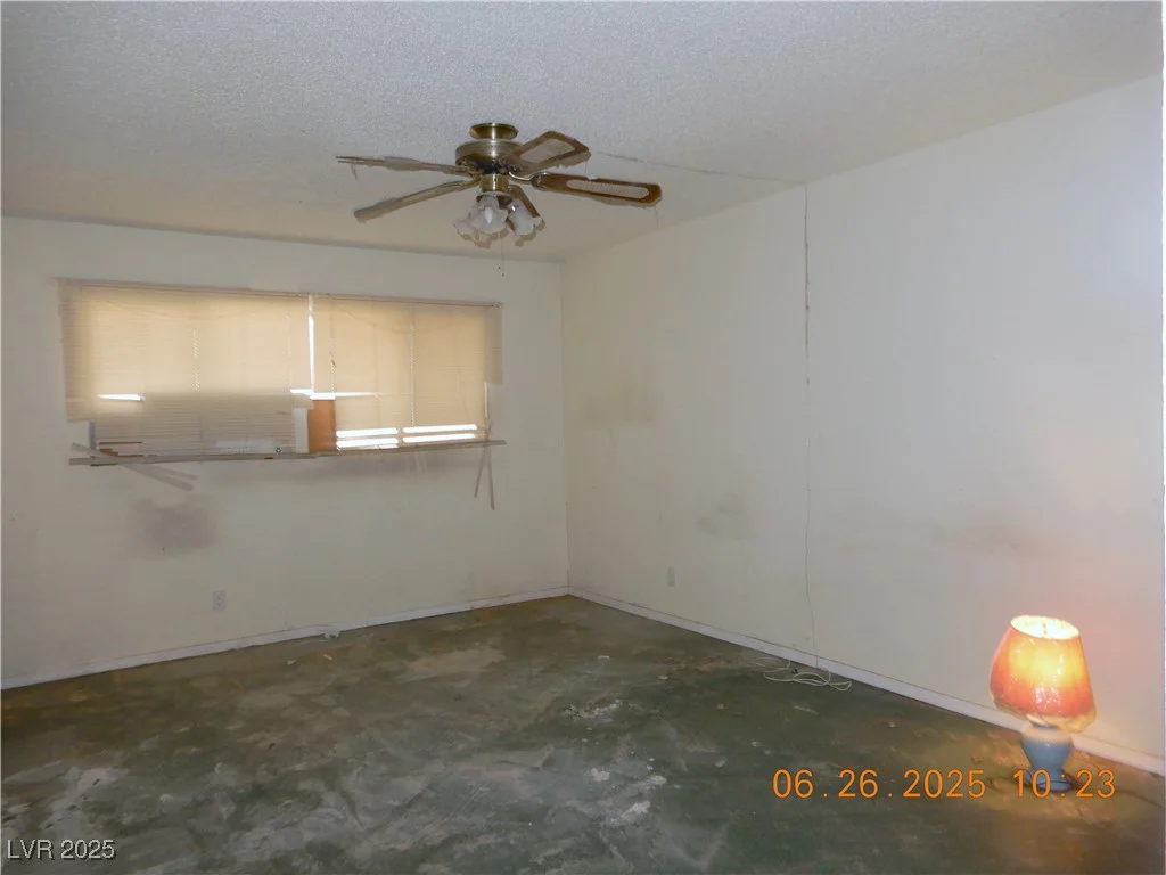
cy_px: 438
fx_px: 808
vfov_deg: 56.8
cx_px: 583
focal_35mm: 24
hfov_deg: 71.6
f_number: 3.4
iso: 200
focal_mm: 4.3
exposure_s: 1/30
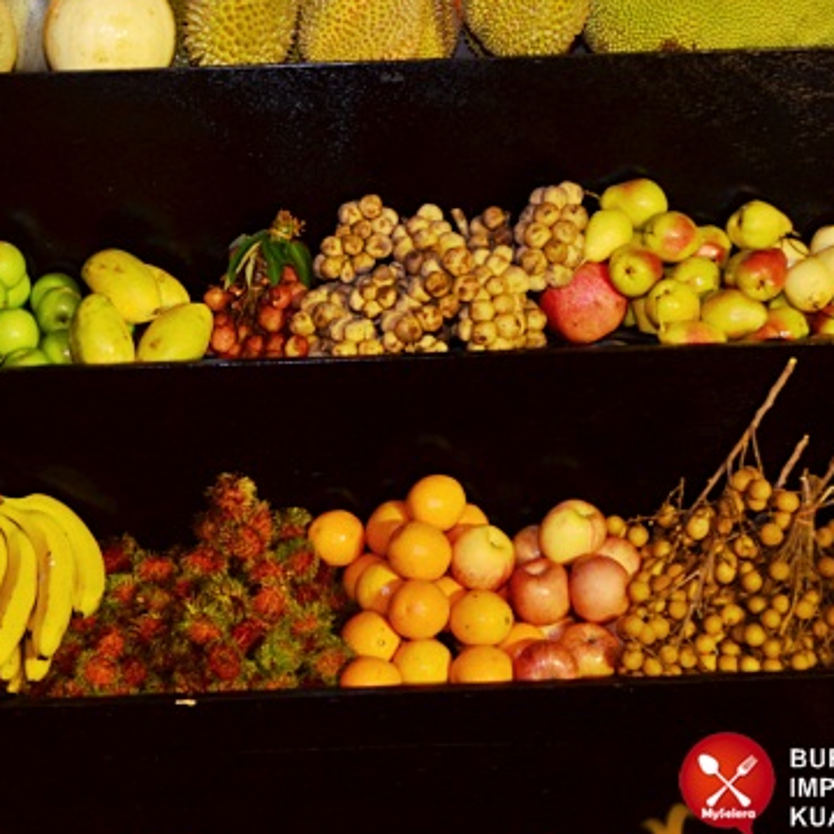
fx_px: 2096
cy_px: 291
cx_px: 320
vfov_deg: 22.4
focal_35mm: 77
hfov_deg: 22.5
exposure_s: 1/13
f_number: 4.5
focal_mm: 29
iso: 400
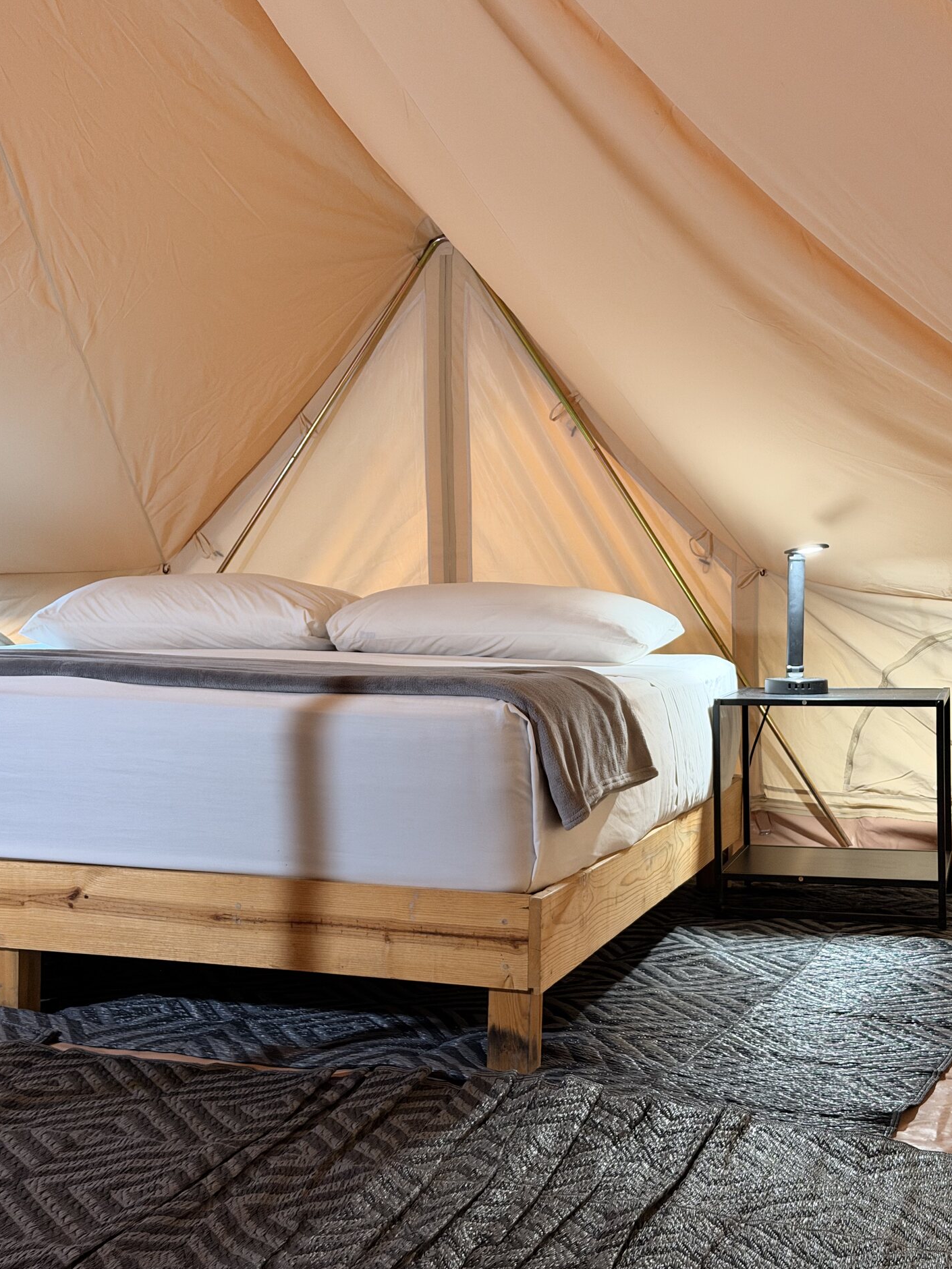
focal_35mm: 49
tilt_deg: -2.6
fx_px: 1797
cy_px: 646
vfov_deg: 38.9
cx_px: 483
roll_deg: +0.6
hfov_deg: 29.7
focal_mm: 6.76
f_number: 1.78
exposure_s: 1/40
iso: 400
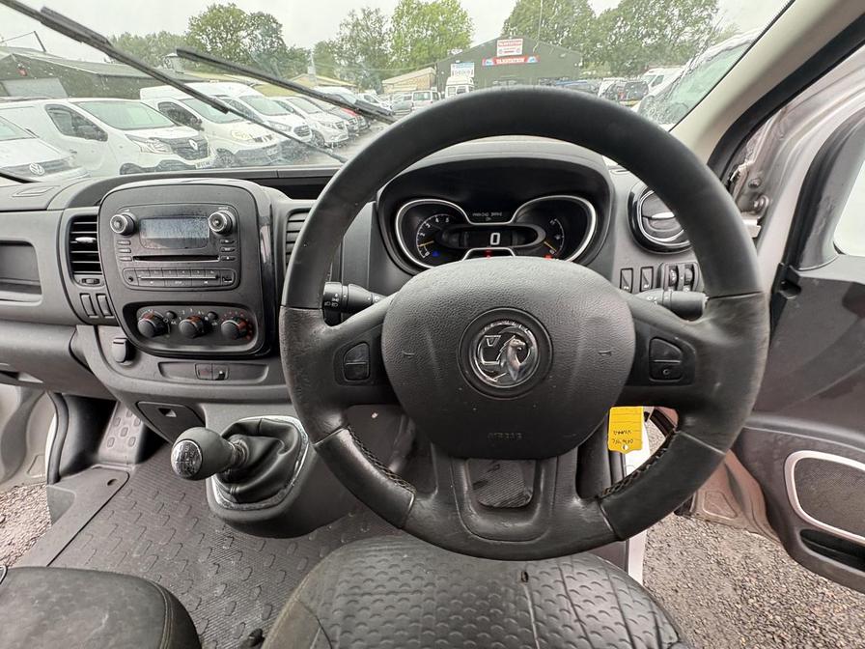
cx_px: 432
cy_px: 324
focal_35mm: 14
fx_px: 350
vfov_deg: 85.7
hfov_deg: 102.1
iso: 160
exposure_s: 1/99
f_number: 2.2
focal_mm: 2.22
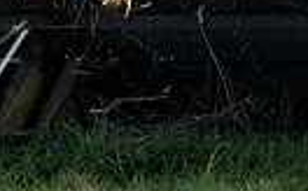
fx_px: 6343
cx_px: 90
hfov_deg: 2.8
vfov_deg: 1.7
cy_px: -183
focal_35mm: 757
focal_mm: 70
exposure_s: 1/1600
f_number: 4
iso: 400
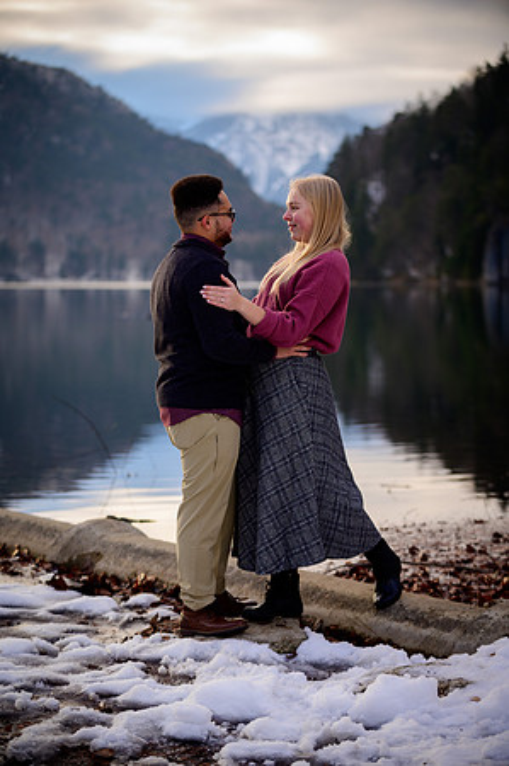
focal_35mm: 90
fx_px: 1913
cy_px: 383
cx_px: 254
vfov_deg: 22.6
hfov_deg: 15.2
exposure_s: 1/800
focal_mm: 90
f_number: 2.8
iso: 250
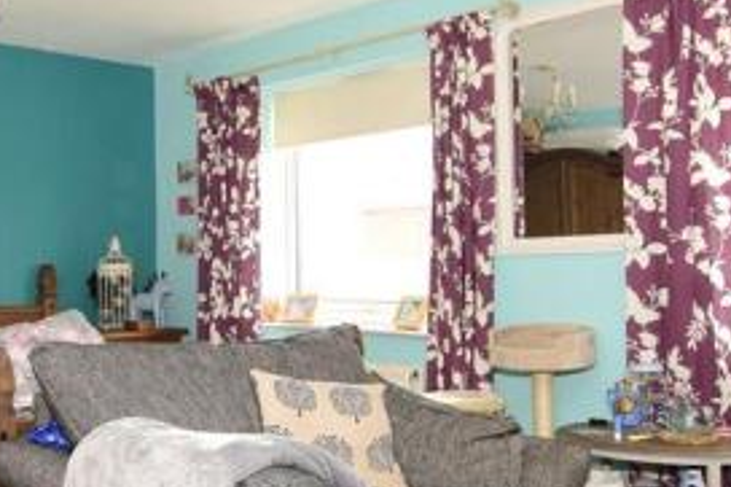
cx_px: 250
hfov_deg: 46.2
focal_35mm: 42
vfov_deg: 31.9
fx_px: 844
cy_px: 319
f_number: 6.3
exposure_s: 1/25
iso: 640
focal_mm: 11.5
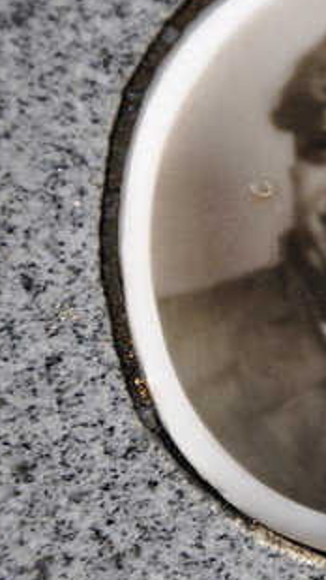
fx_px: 4744
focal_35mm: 309
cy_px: 247
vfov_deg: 7.0
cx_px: 407
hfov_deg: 3.9
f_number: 5.6
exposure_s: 1/400
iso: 400
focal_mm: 105
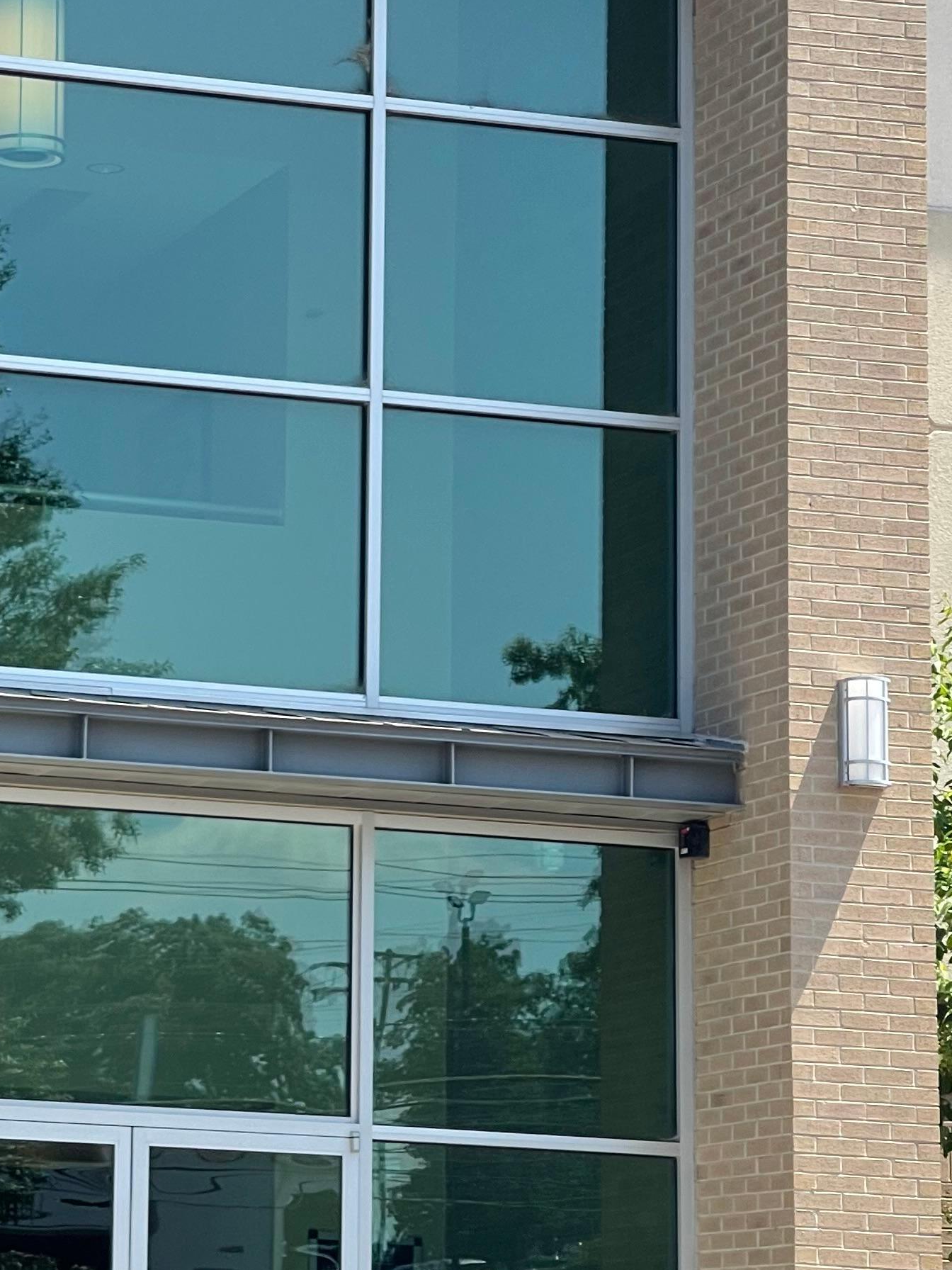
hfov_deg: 10.2
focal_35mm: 144
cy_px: 485
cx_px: -51
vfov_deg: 13.7
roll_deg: -1.9
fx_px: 5280
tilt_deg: +11.5
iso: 20
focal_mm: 7.5
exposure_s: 1/547
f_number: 2.2
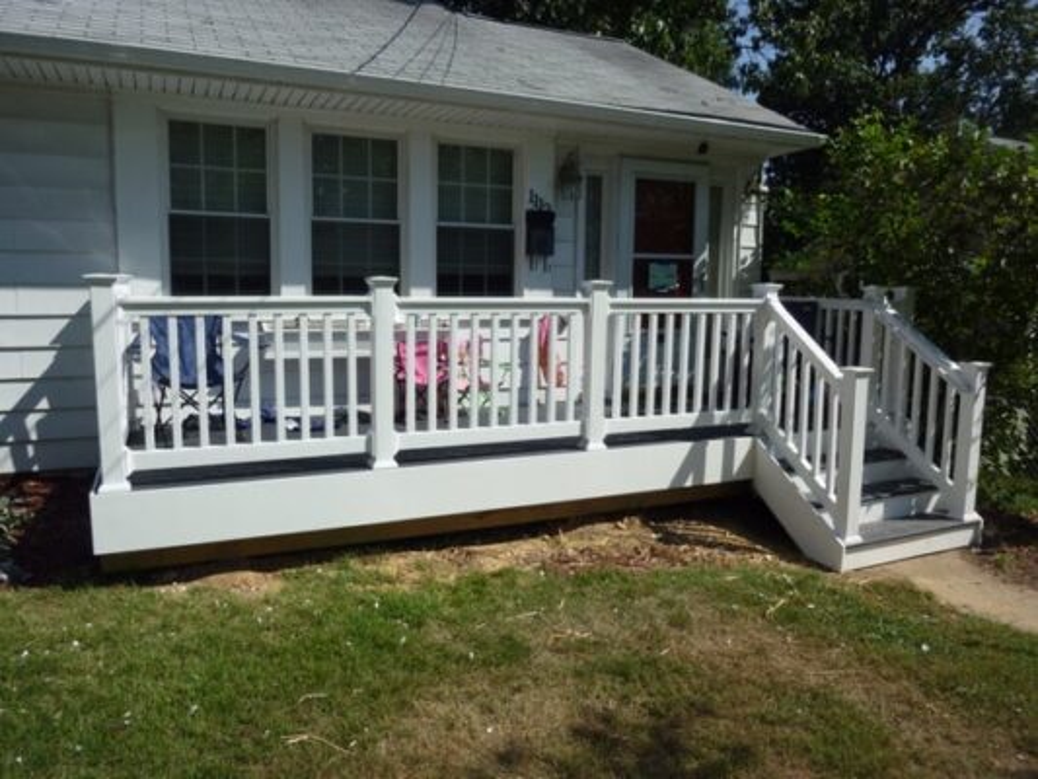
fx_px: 750
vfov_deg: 54.9
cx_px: 519
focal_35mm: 25
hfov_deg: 69.4
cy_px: 390
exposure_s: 1/1000
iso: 80
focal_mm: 4.5
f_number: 3.3
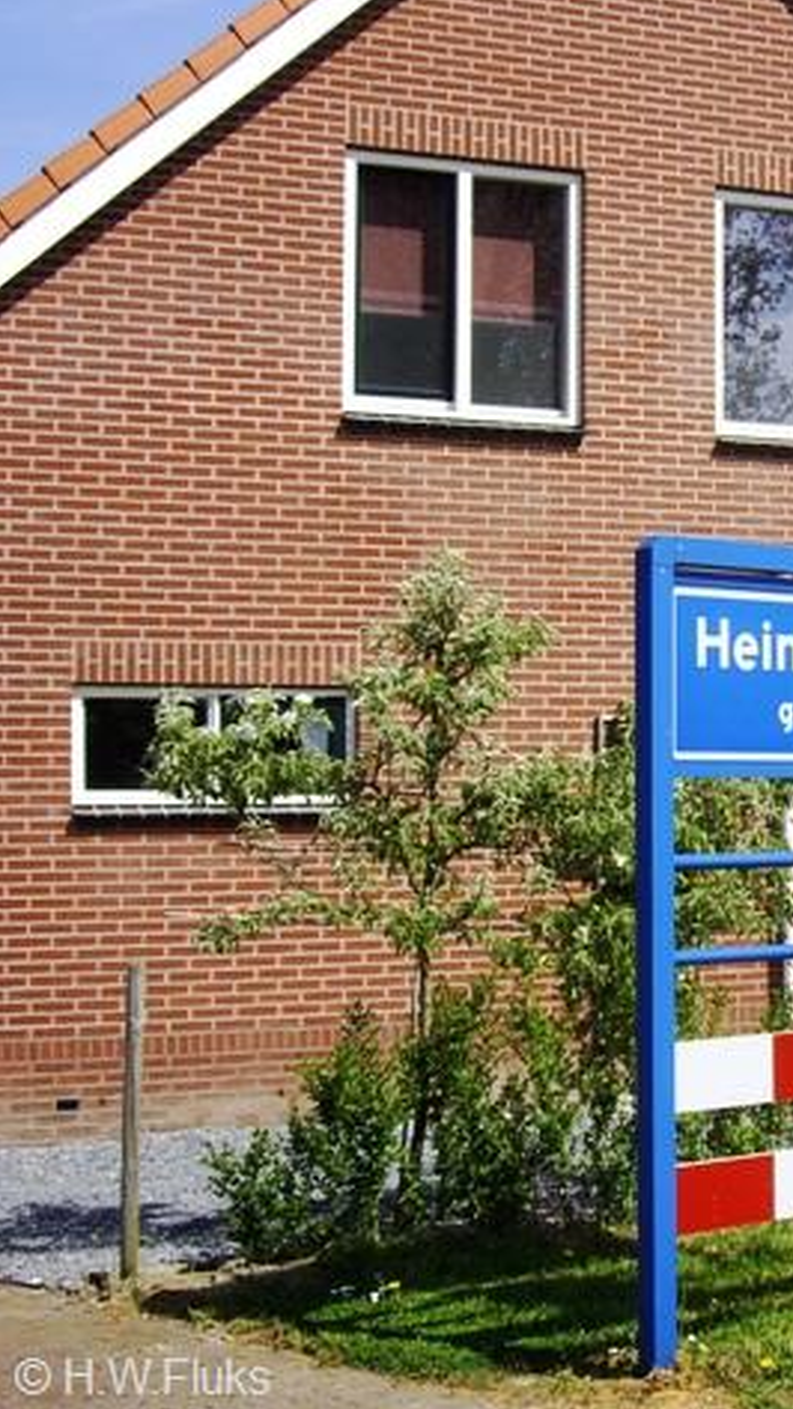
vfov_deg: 37.2
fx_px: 2094
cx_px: 951
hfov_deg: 20.1
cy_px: 700
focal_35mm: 56
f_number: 8
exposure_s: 1/100
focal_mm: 7.9
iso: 64
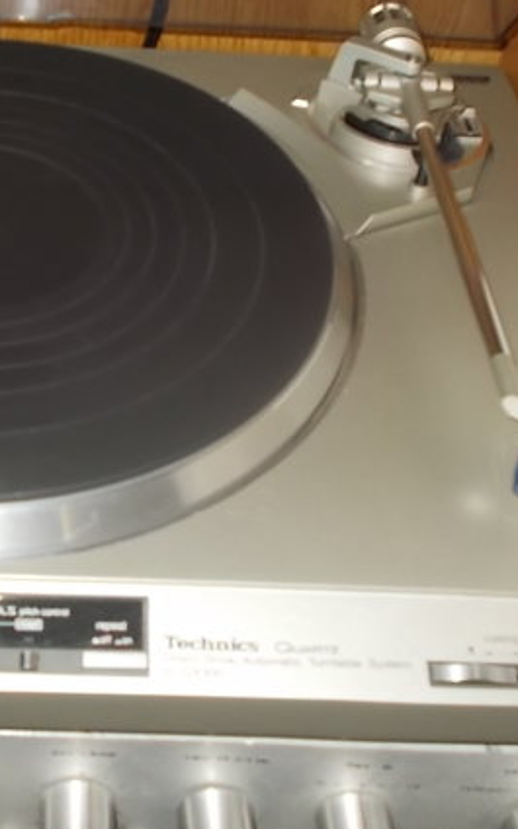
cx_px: 76
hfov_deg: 21.3
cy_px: 287
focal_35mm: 60
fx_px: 1355
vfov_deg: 33.7
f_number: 3.4
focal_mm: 5.3
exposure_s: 1/25
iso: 200
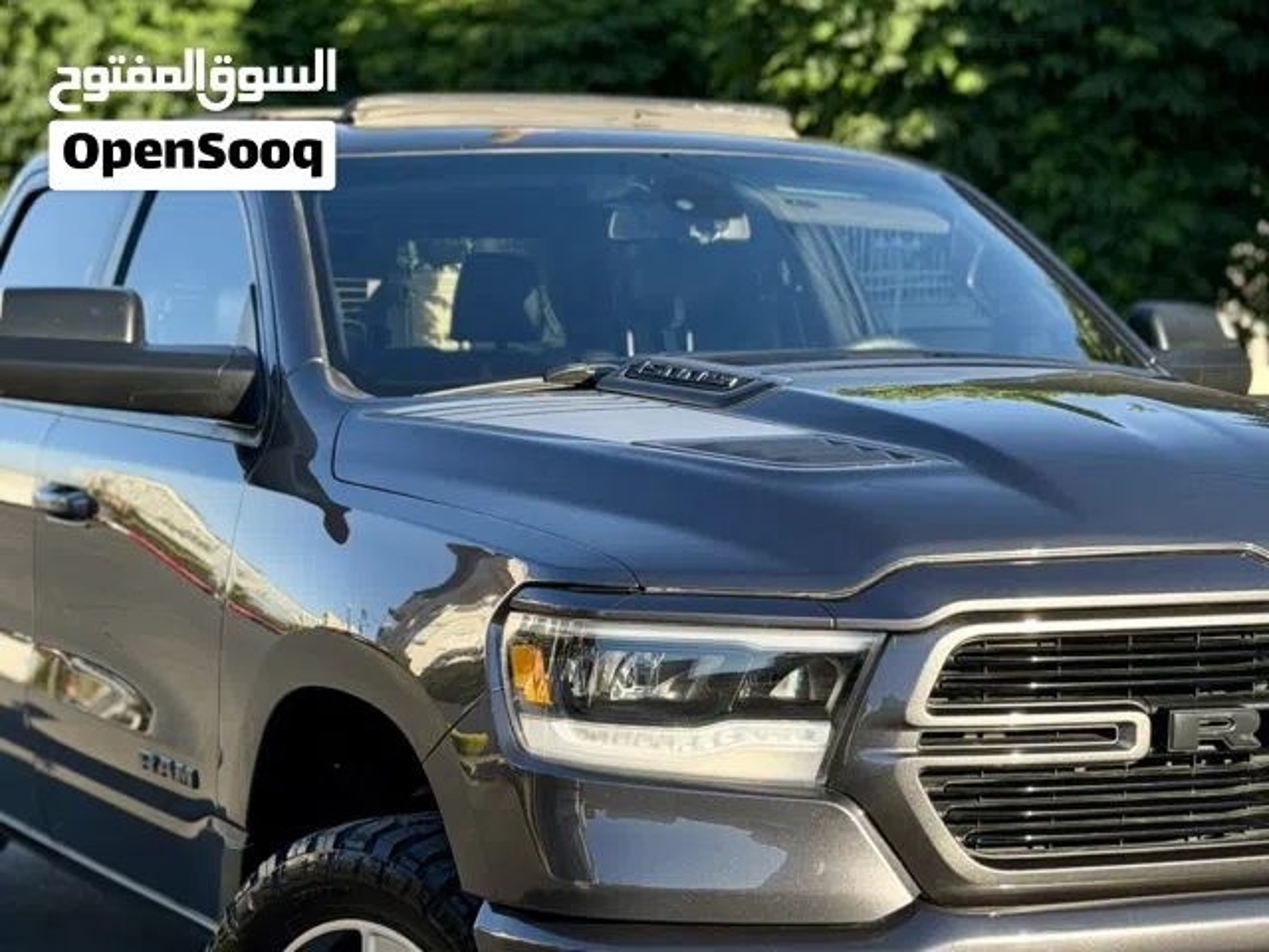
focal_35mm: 48
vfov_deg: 30.3
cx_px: 634
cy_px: 476
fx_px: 1760
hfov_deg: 39.7
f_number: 1.78
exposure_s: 1/1429
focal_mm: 6.76
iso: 64
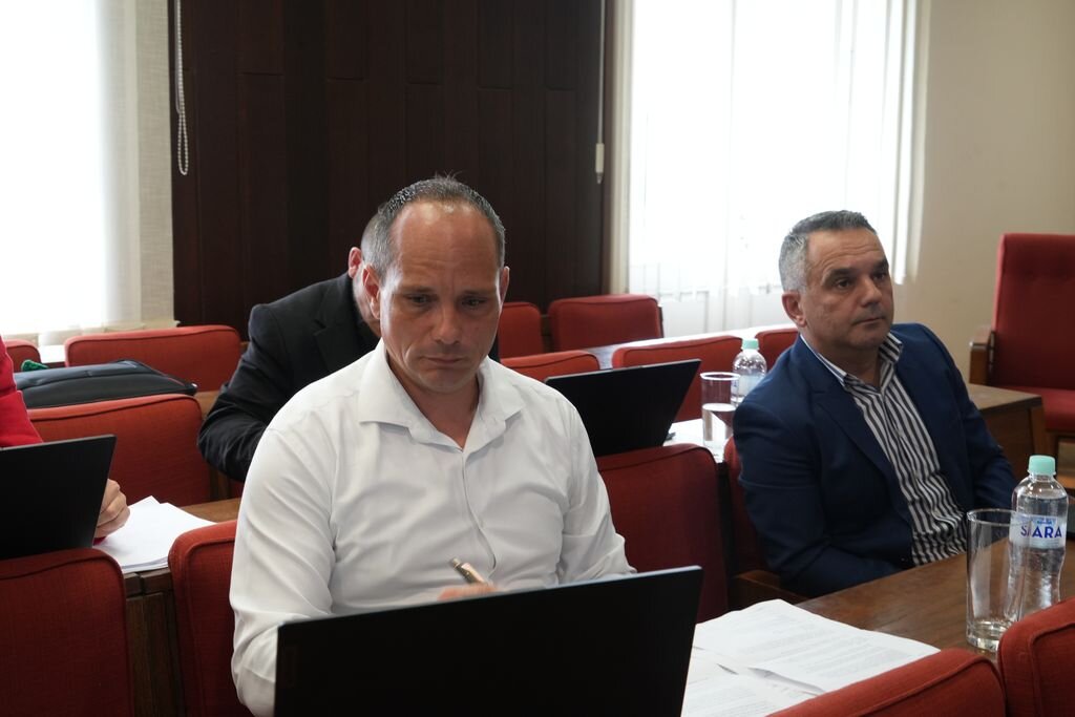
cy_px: 358
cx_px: 538
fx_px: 1314
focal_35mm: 44
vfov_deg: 30.5
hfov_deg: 44.5
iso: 2500
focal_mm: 44
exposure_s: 1/50
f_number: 8
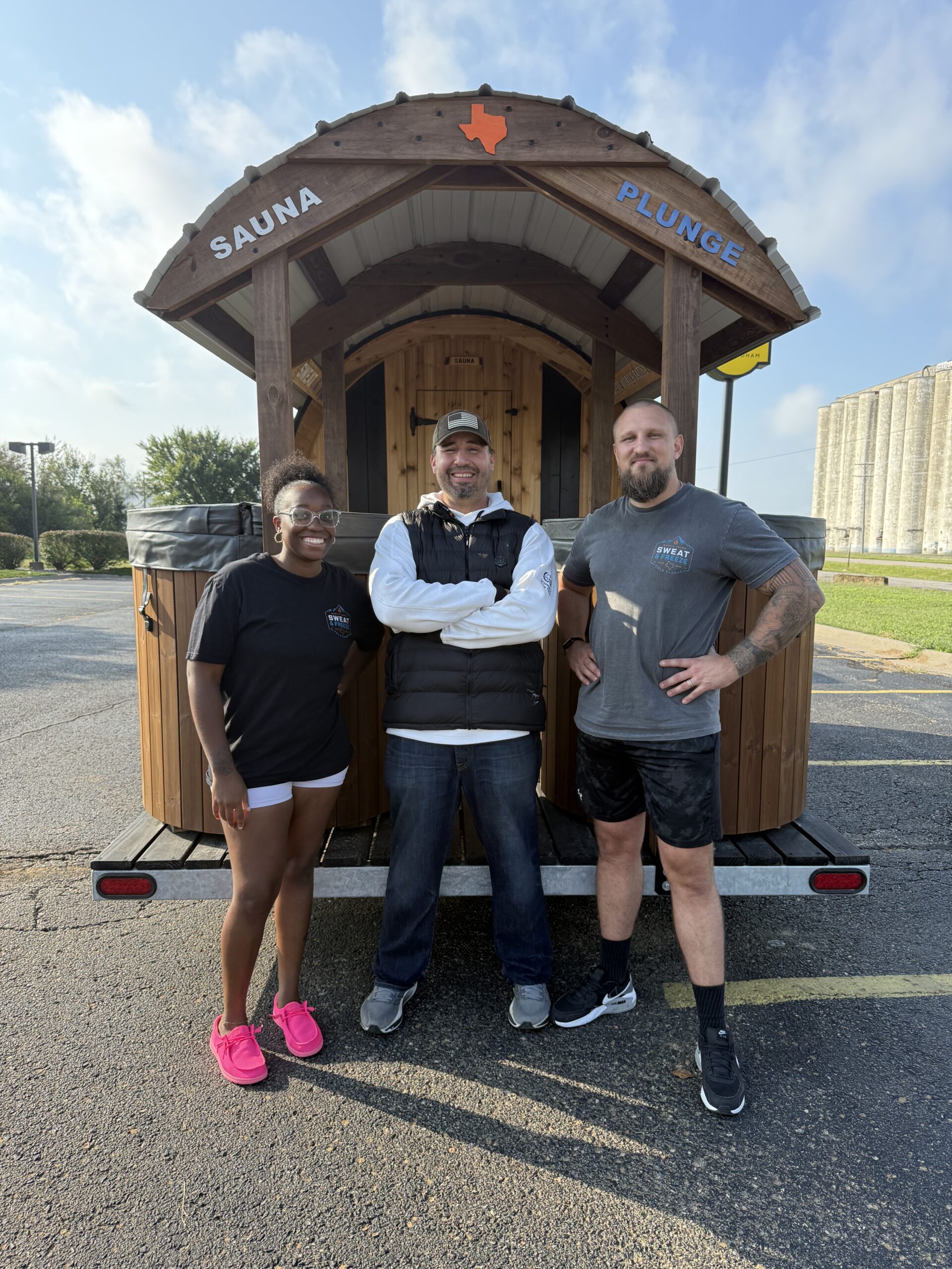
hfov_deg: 56.8
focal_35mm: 24
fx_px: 880
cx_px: 476
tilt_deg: -7.7
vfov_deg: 71.6
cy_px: 634
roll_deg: -1.7
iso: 100
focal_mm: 6.76
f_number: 1.78
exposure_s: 1/1770
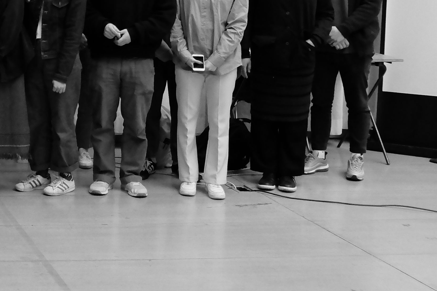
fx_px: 971
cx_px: -202
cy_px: 13
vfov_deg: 16.8
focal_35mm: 80
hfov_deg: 21.6
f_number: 2.8
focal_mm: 18
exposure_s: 1/125
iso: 2500
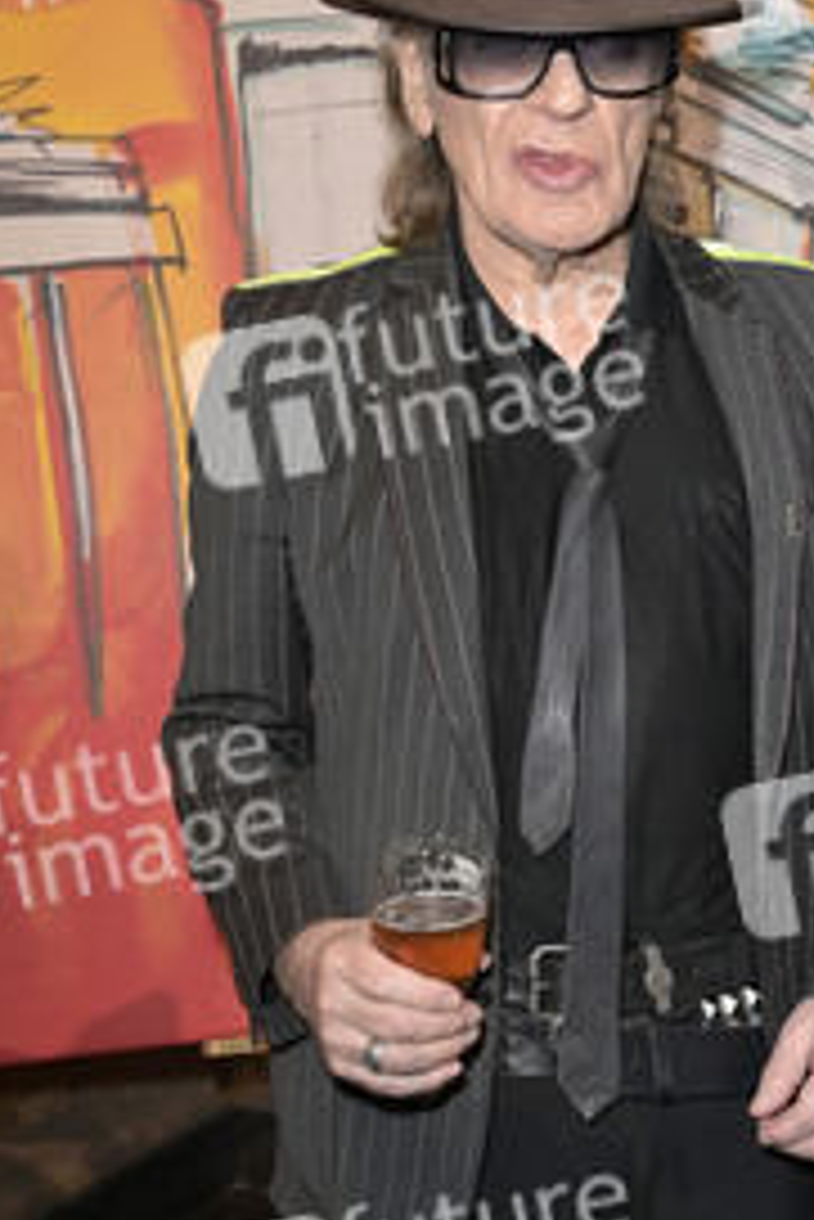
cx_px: 544
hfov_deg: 24.1
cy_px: 608
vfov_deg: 35.6
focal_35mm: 56
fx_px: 1897
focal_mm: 38
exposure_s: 1/160
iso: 5000
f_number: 5.6
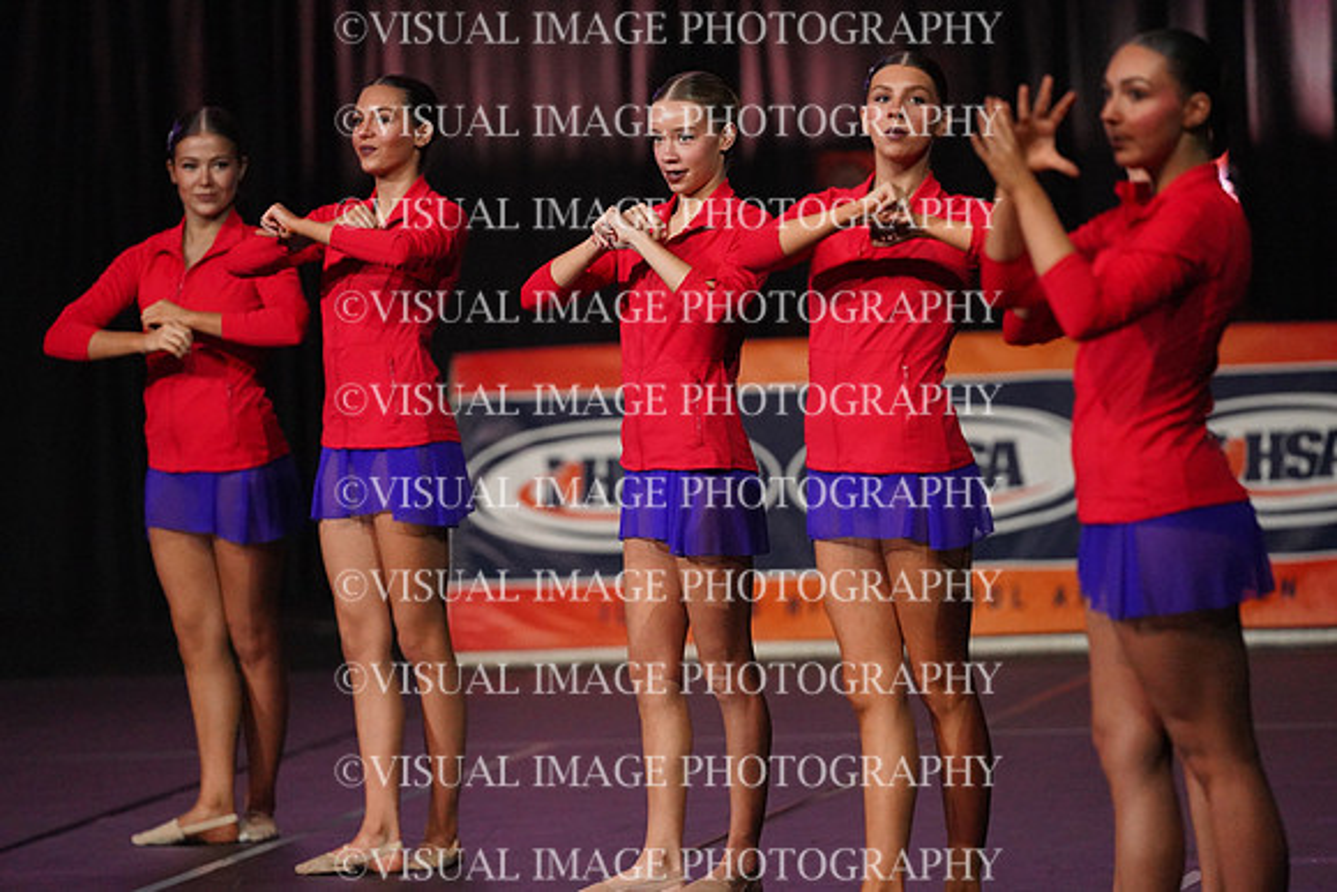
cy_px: 446
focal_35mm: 300
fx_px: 11144
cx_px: 668
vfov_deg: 4.6
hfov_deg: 6.9
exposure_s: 1/1250
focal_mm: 300
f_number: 3.2
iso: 16000
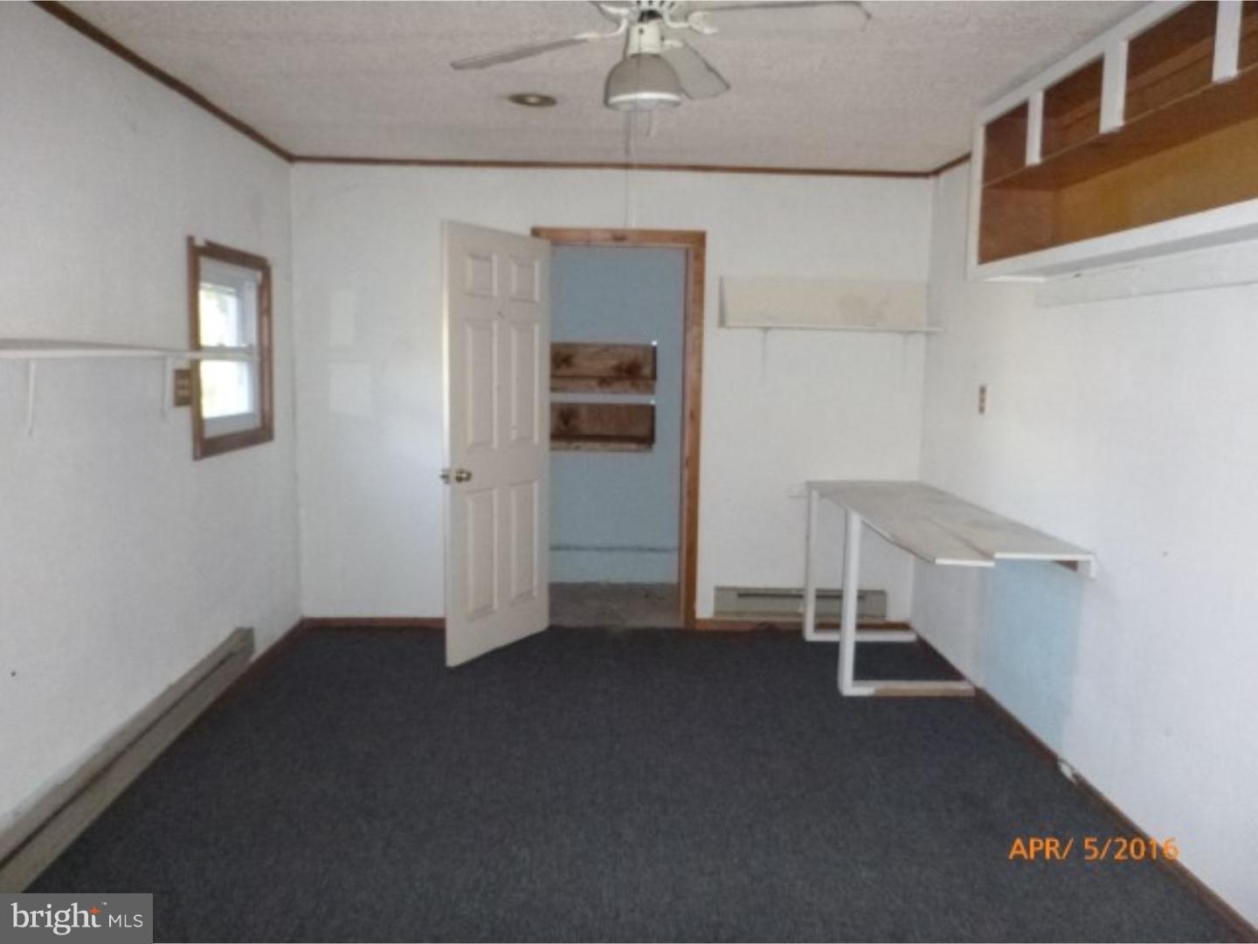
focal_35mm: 25
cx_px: 629
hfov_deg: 69.4
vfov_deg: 54.9
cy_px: 472
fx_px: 909
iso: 800
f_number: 3.9
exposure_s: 1/60
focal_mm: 4.5
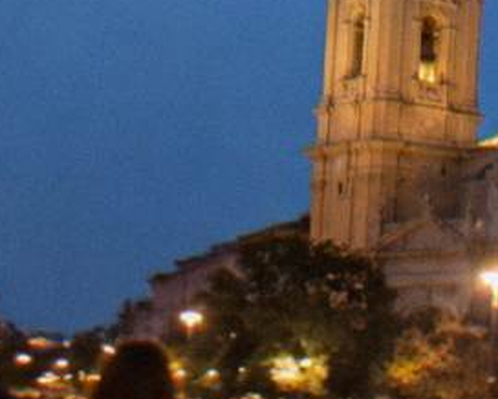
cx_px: 983
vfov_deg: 14.0
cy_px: -111
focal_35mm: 106
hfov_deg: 14.9
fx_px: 1563
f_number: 10
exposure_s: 1/100
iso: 320
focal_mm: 24
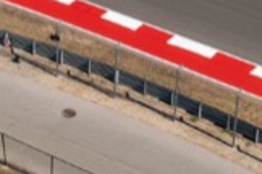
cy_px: 22
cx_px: 78
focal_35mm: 237
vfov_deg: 5.8
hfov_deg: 8.7
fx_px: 1725
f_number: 4.5
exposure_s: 1/2000
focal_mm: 32
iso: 160
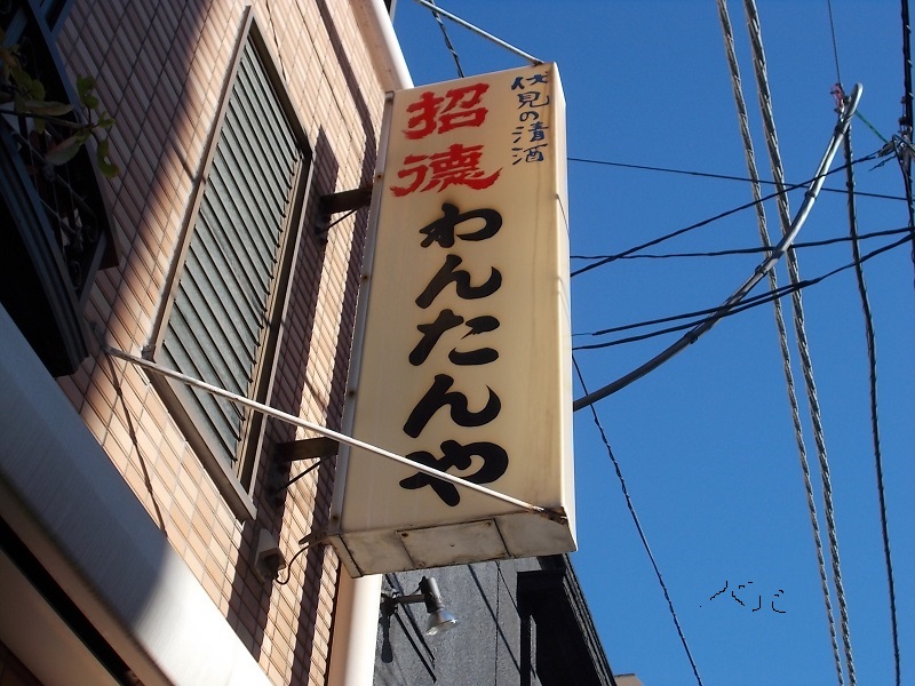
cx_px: 458
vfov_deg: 29.1
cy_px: 343
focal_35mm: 50
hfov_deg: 38.2
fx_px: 1322
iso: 80
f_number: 4.5
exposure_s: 1/400
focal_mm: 9
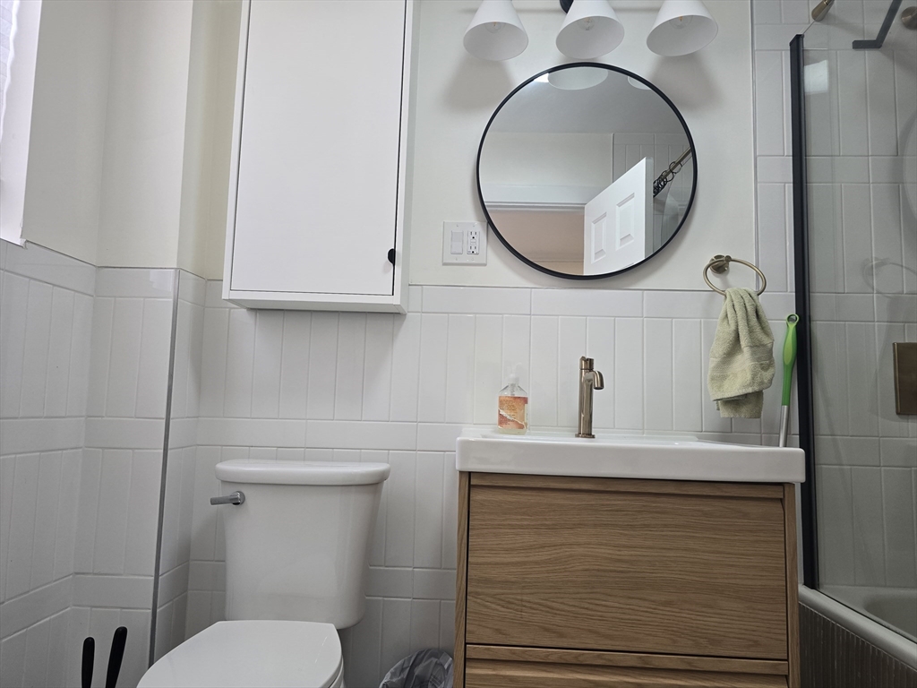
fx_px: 609
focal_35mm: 23
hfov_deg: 73.9
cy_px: 344
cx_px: 458
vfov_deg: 58.9
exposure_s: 1/120
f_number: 1.7
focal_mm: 6.3
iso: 125
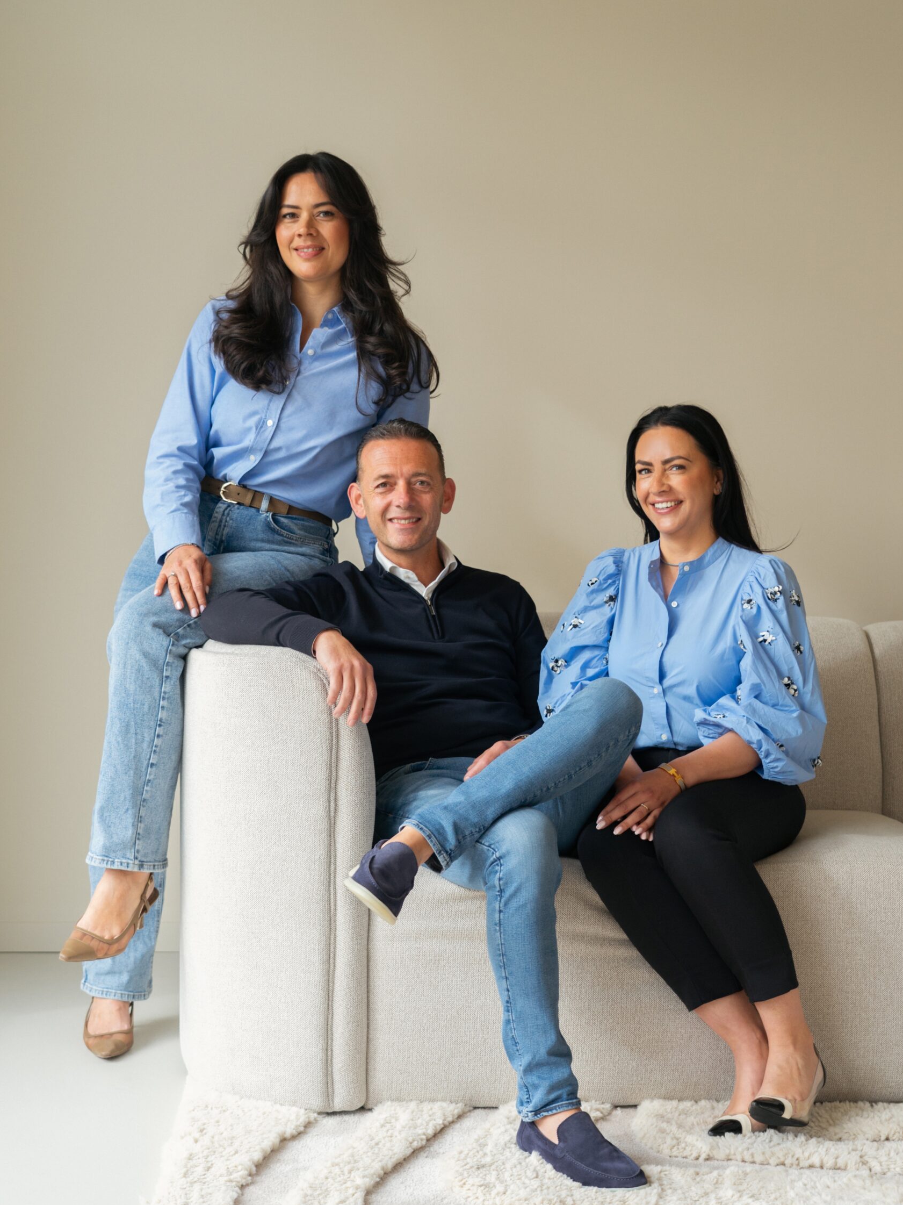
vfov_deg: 34.3
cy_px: 662
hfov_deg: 26.1
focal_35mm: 56
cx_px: 458
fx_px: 1948
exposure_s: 1/200
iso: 640
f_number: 4
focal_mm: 51
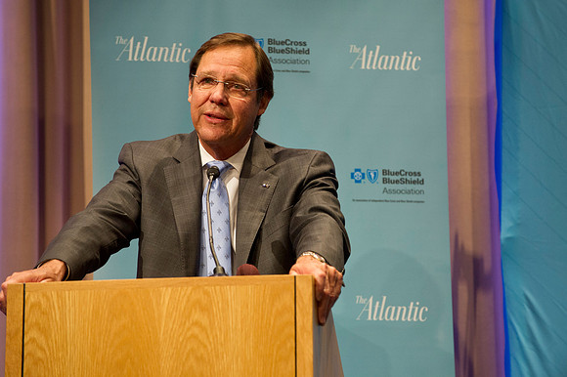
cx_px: 284
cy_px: 188
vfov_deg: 6.9
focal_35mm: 200
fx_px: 3148
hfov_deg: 10.3
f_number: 4
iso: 2500
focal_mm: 200
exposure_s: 1/125
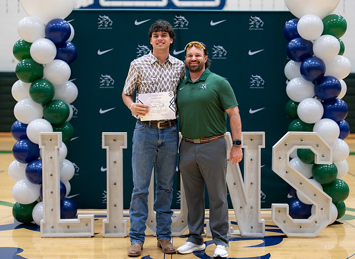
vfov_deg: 24.8
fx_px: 589
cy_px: 122
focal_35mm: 58
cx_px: 173
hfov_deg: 33.5
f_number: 1.2
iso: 400
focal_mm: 50
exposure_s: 1/320
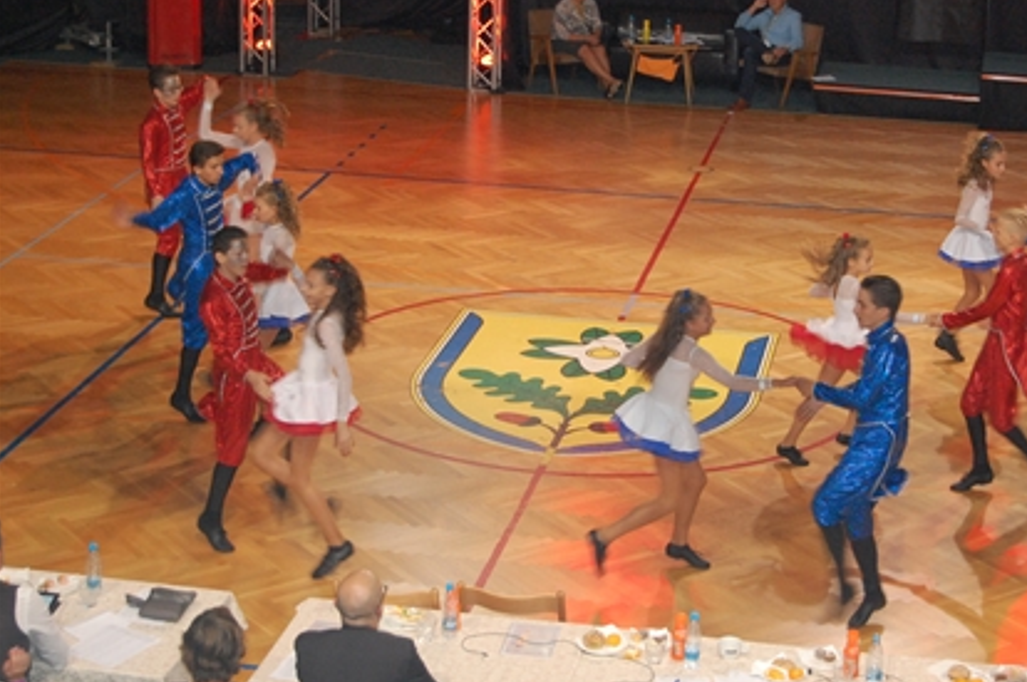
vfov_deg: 16.7
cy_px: 283
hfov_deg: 24.9
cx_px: 615
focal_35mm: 82
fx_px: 2325
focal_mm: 45
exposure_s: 1/60
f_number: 5.3
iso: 1600
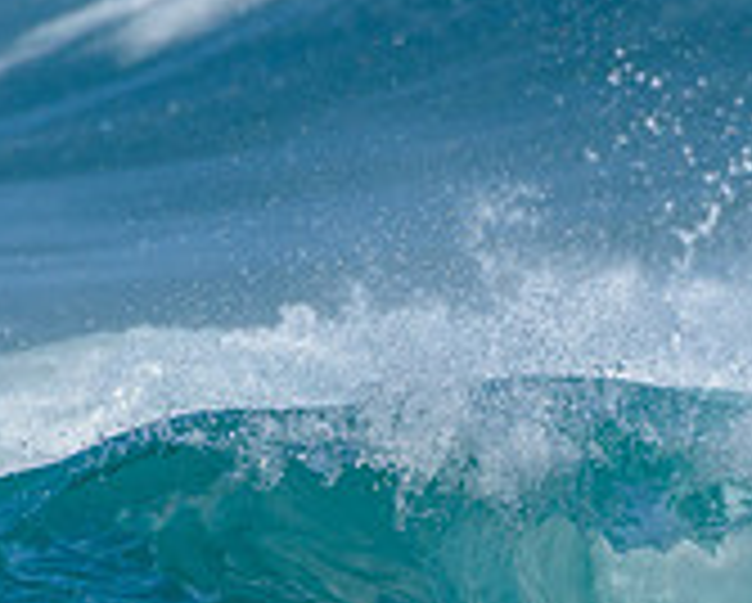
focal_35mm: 1994
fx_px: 44431
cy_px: 667
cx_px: 742
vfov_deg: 0.8
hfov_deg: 1.0
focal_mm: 500
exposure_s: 1/2000
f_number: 5.6
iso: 140
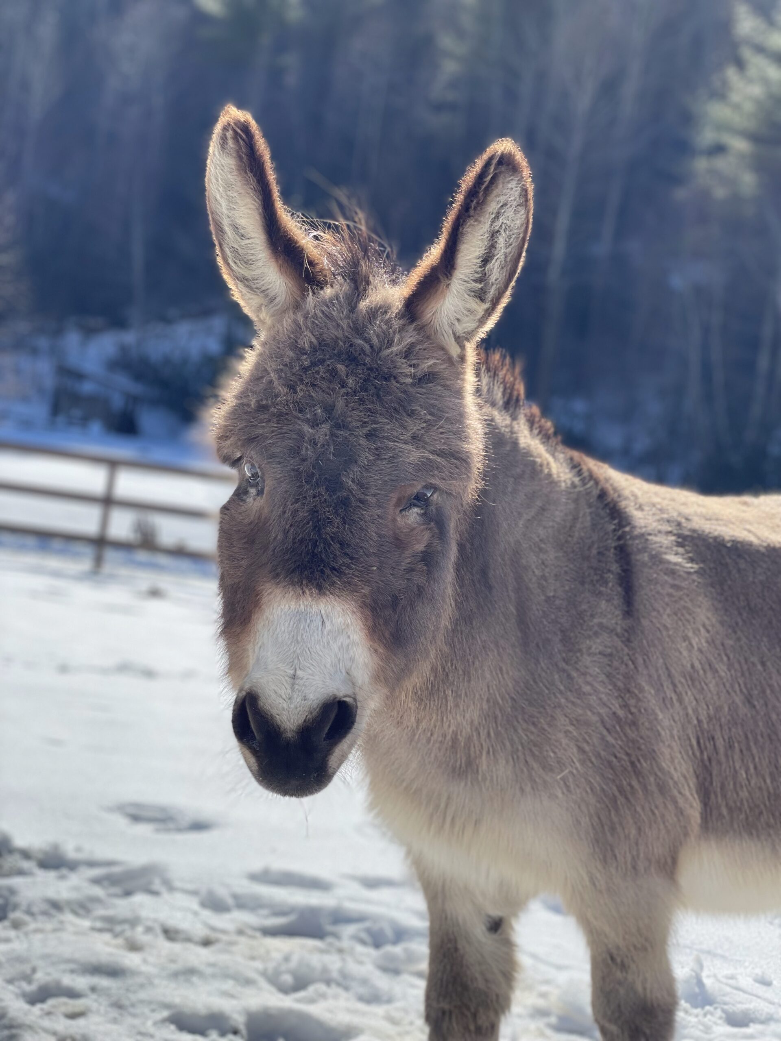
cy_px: 520
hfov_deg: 28.0
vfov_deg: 36.8
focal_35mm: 52
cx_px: 390
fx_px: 1564
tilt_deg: -0.7
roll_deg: -10.1
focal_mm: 6
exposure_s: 1/2083
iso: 32
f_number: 2
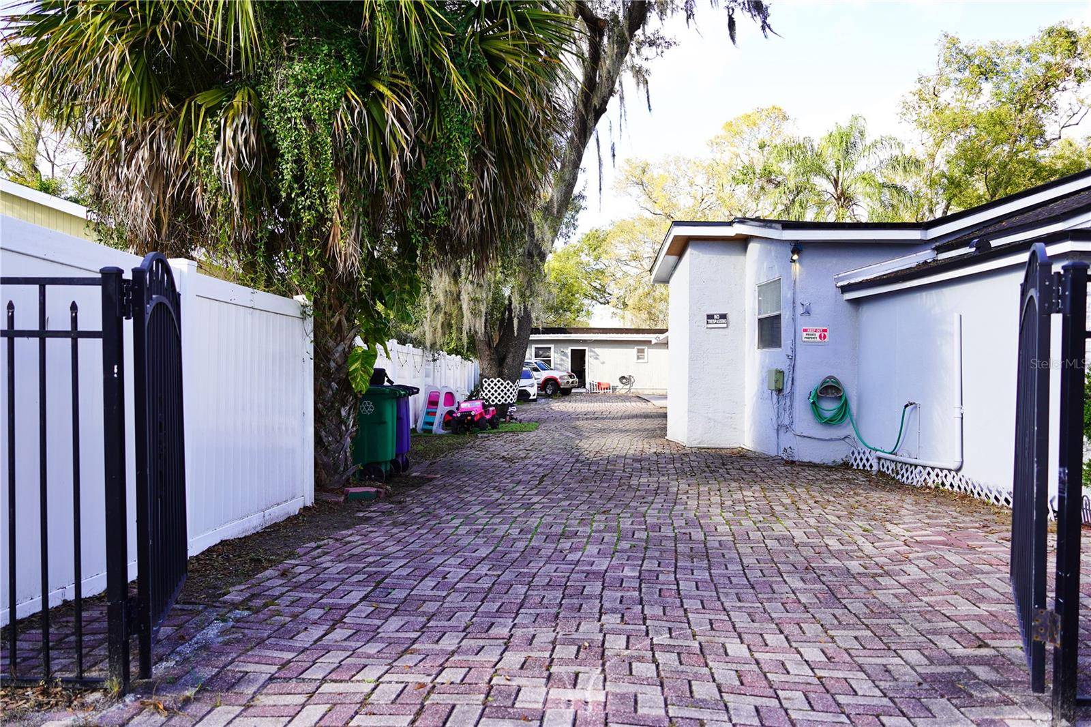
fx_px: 939
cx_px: 546
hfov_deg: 60.3
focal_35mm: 31
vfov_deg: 42.3
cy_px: 364
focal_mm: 31
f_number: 4.5
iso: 100
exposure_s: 1/200
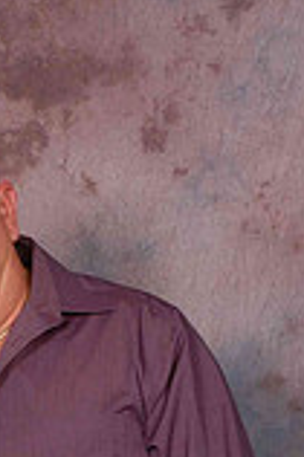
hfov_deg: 8.3
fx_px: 2056
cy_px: 576
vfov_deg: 12.3
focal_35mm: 162
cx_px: -94
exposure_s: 1/125
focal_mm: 38
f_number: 10
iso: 200
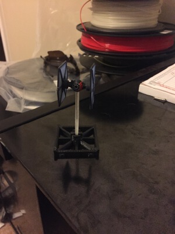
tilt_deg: -32.3
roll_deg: -0.8
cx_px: 88
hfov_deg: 48.2
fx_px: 195
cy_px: 117
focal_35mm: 29
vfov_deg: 61.7
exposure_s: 1/15
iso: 500
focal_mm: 4.15
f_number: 2.2
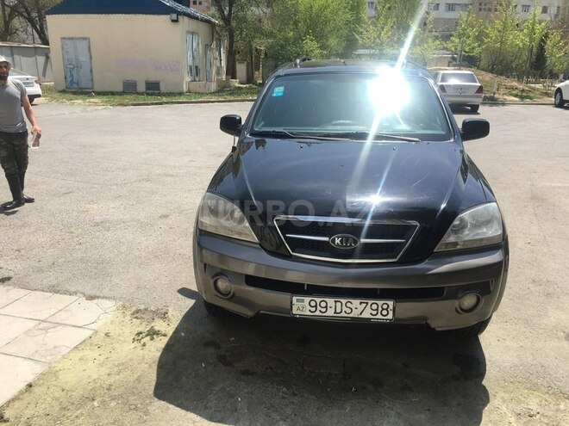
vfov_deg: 48.2
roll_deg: +0.1
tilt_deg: -16.1
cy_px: 213
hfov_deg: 61.7
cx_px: 284
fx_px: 477
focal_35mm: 29
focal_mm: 4.15
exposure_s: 1/1099
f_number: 2.2
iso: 25
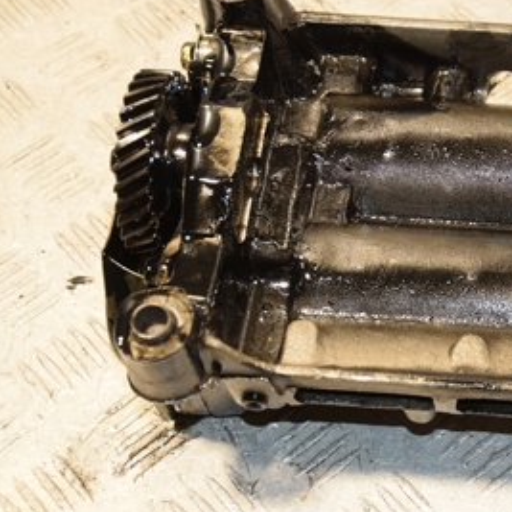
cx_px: 537
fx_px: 1791
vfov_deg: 16.3
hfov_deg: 15.9
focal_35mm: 107
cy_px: 224
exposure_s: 1/200
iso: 800
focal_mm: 35
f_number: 5
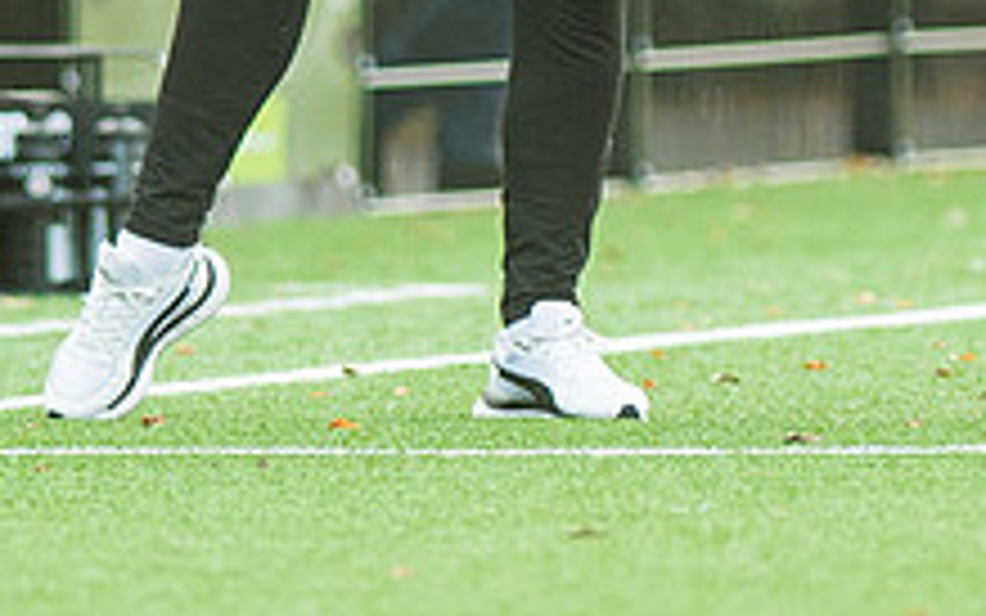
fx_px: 47199
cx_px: 547
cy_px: -396
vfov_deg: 0.7
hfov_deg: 1.2
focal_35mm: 1756
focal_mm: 300
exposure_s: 1/500
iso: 800
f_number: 2.8
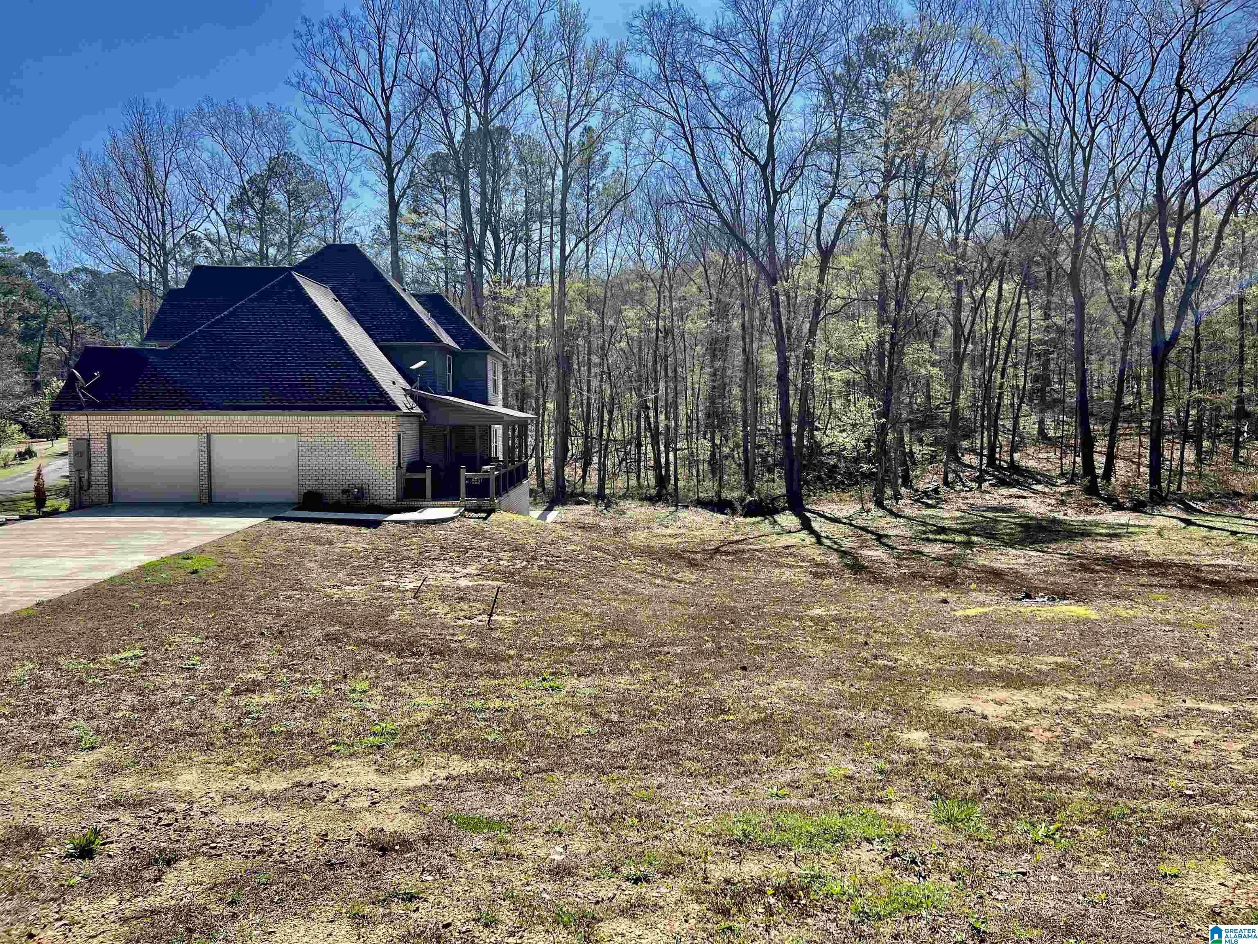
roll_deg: +0.3
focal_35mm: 26
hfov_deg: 67.3
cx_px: 629
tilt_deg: -2.7
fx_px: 945
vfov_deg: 53.1
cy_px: 472
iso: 50
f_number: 1.5
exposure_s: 1/3165
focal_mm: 5.7
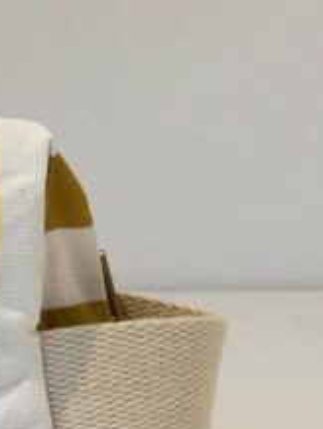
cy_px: 189
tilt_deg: -7.1
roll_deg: +0.2
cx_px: -345
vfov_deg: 8.8
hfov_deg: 6.4
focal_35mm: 225
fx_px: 2794
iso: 50
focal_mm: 6.76
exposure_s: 1/100
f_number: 1.78
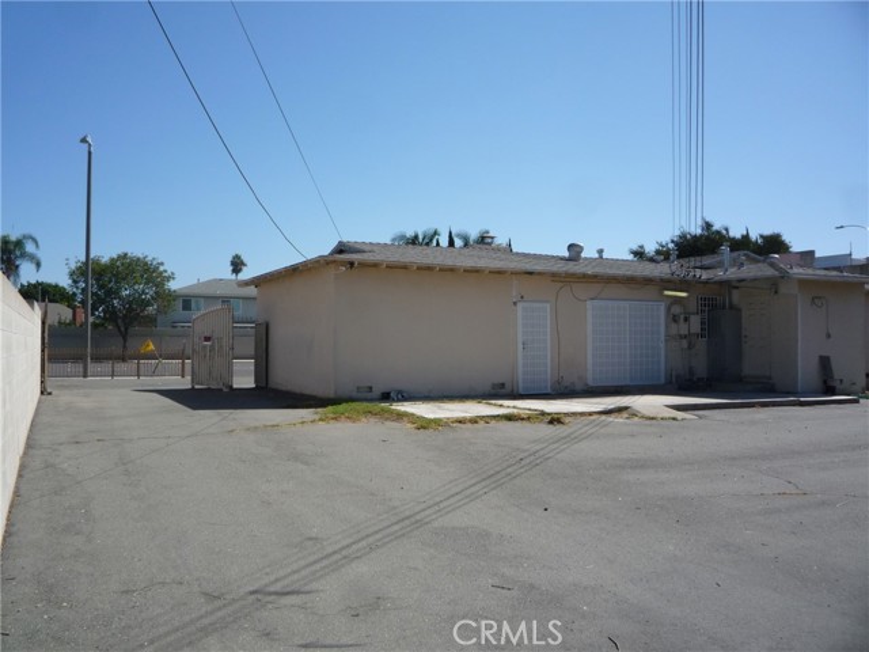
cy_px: 326
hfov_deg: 60.0
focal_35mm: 30
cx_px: 434
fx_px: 753
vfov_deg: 46.8
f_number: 5.6
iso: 100
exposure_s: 1/500
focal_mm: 5.2
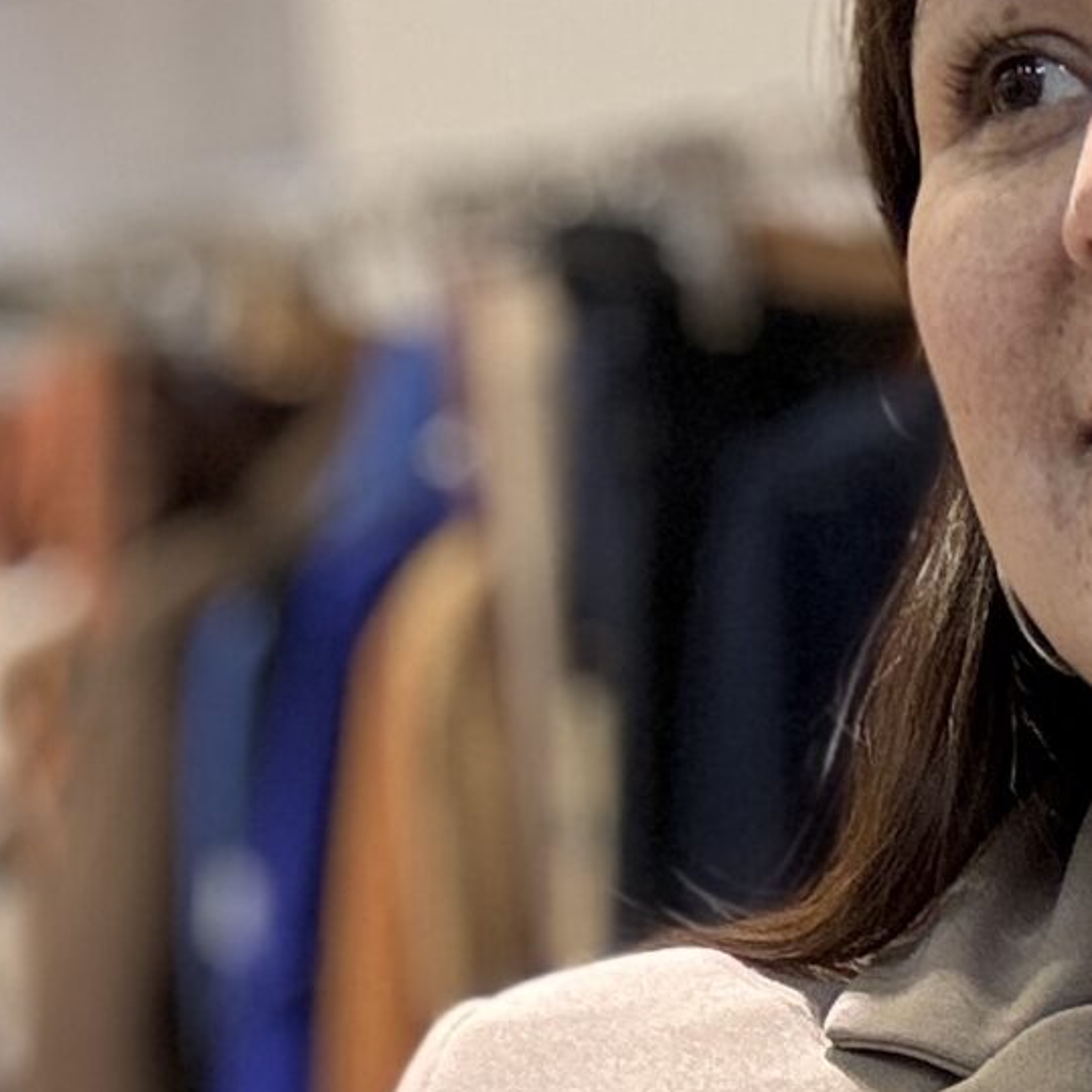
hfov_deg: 13.0
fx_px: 4497
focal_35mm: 126
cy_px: 2012
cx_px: 1724
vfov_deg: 12.5
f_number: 1.9
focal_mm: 2.69
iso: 100
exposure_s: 1/50
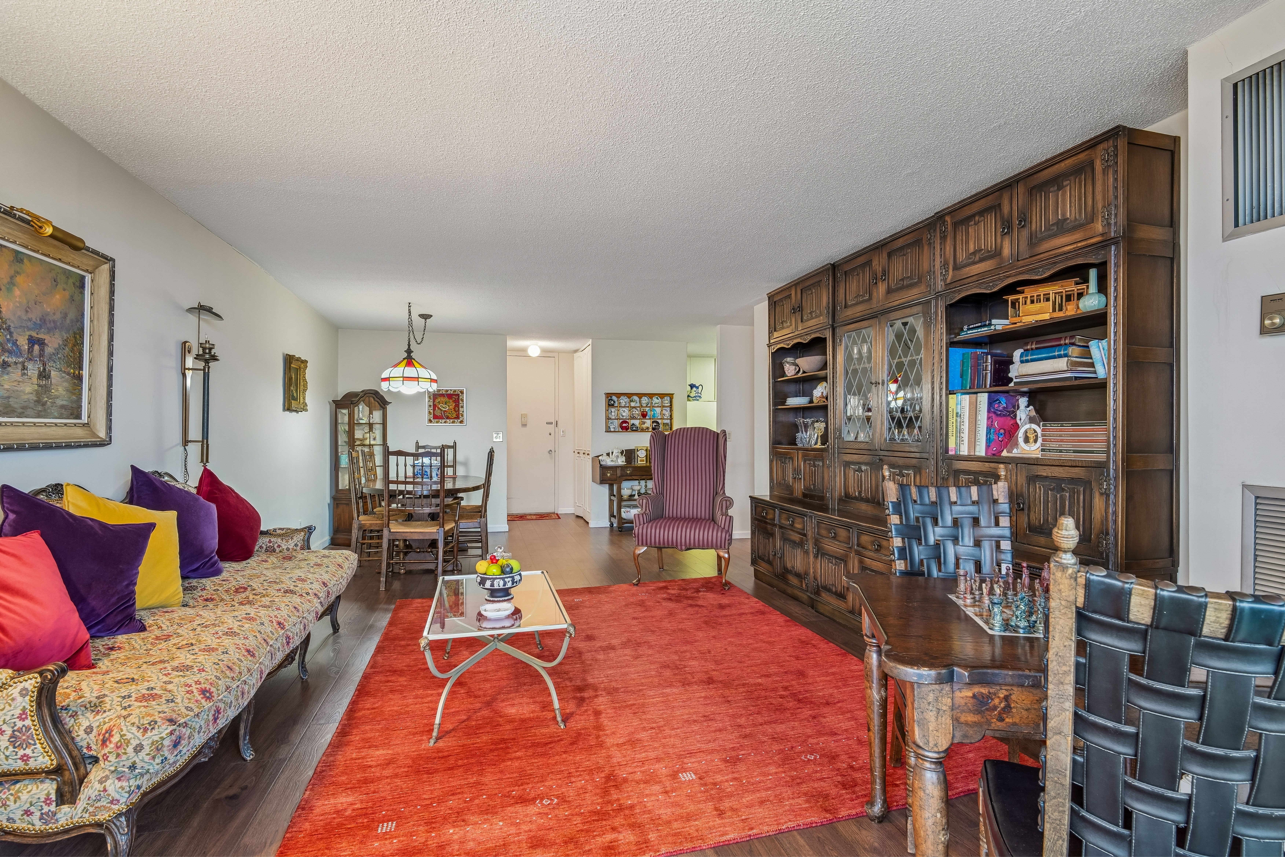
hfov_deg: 96.7
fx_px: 571
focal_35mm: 16
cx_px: 642
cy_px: 428
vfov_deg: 73.7
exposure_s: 1/1.67
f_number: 8
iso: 400
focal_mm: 16
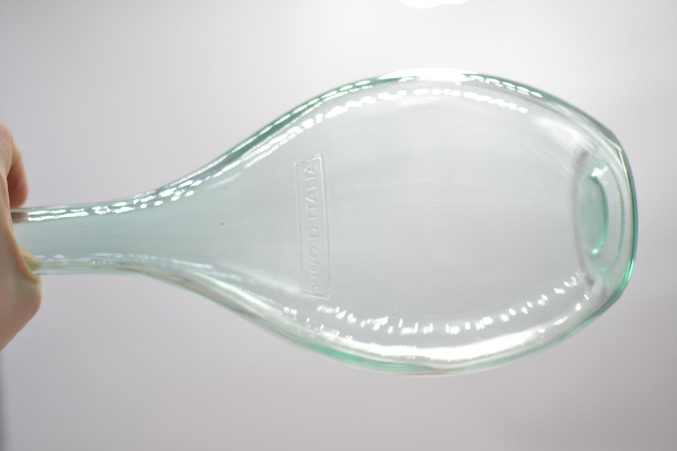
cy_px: 226
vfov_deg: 25.7
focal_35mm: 52
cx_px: 338
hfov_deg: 37.9
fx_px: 987
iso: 100
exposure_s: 1/500
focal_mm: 35
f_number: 1.8
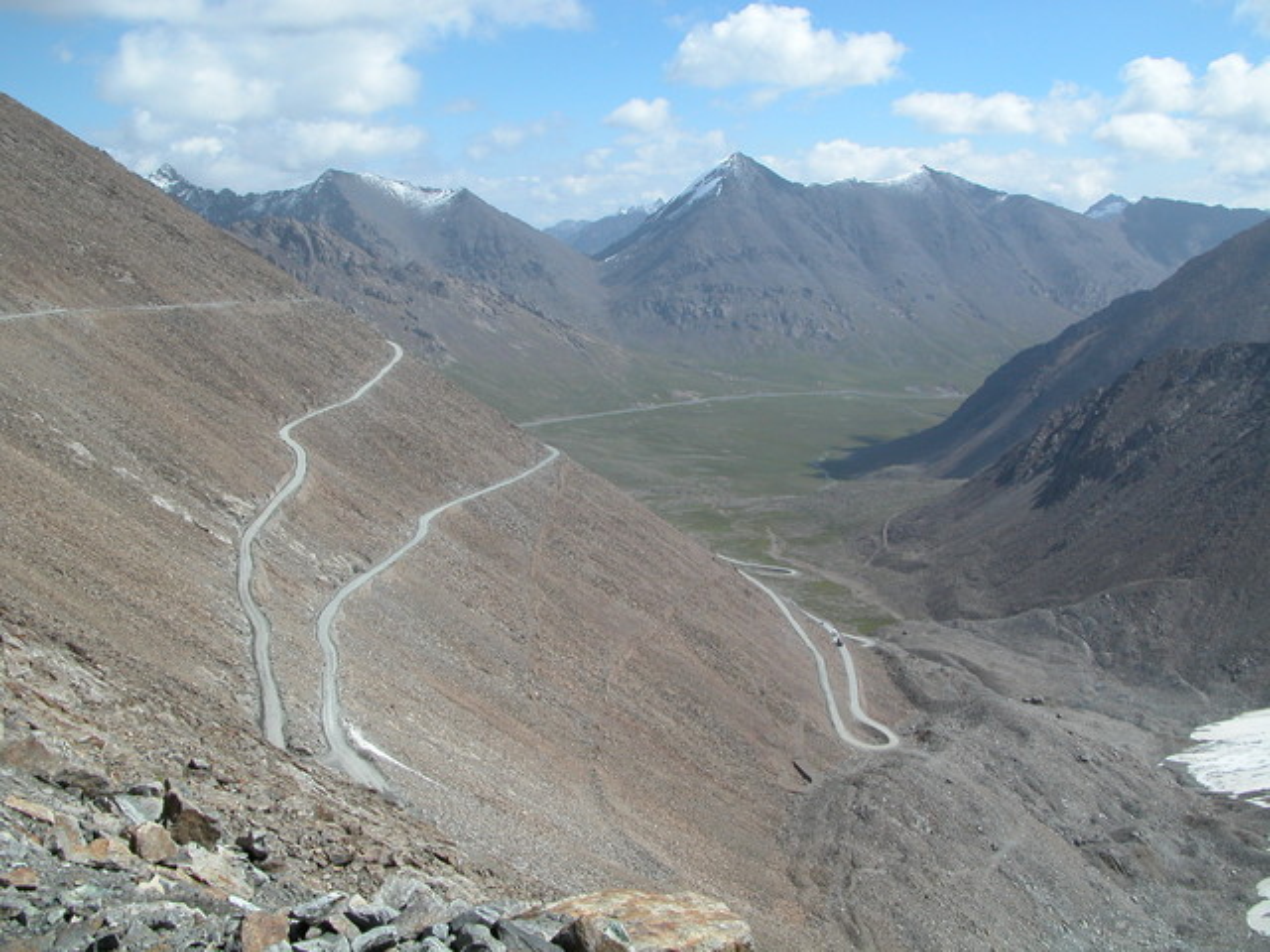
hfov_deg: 52.6
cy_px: 476
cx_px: 635
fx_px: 1284
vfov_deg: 40.7
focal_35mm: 35
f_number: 8
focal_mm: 8.9
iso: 100
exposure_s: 1/267
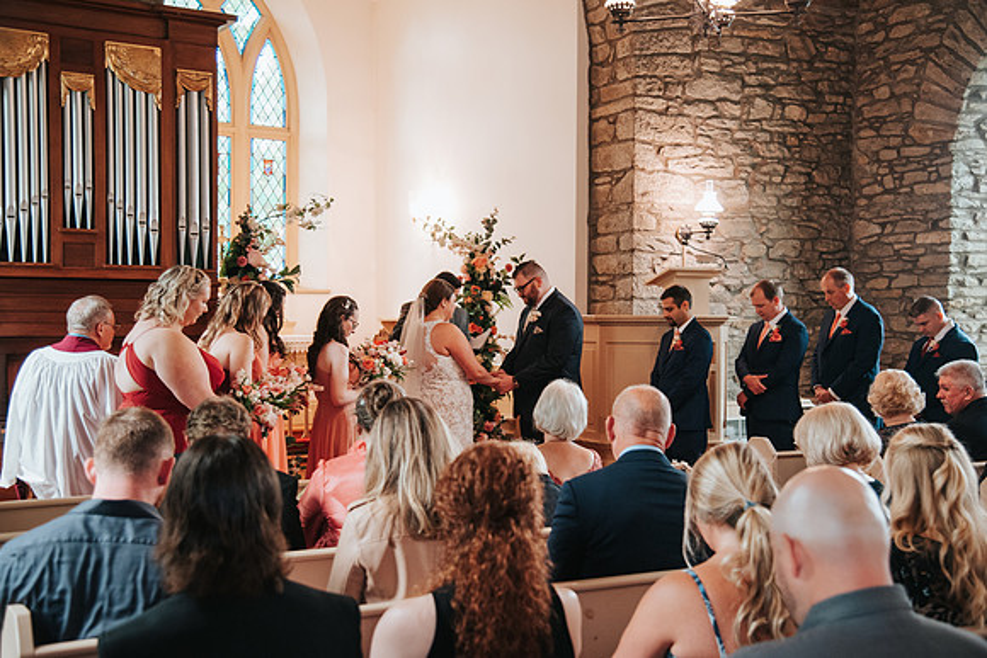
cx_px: 494
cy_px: 329
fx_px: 1305
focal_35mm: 48
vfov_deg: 28.3
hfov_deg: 41.4
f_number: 4
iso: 1600
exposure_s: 1/60
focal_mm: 46
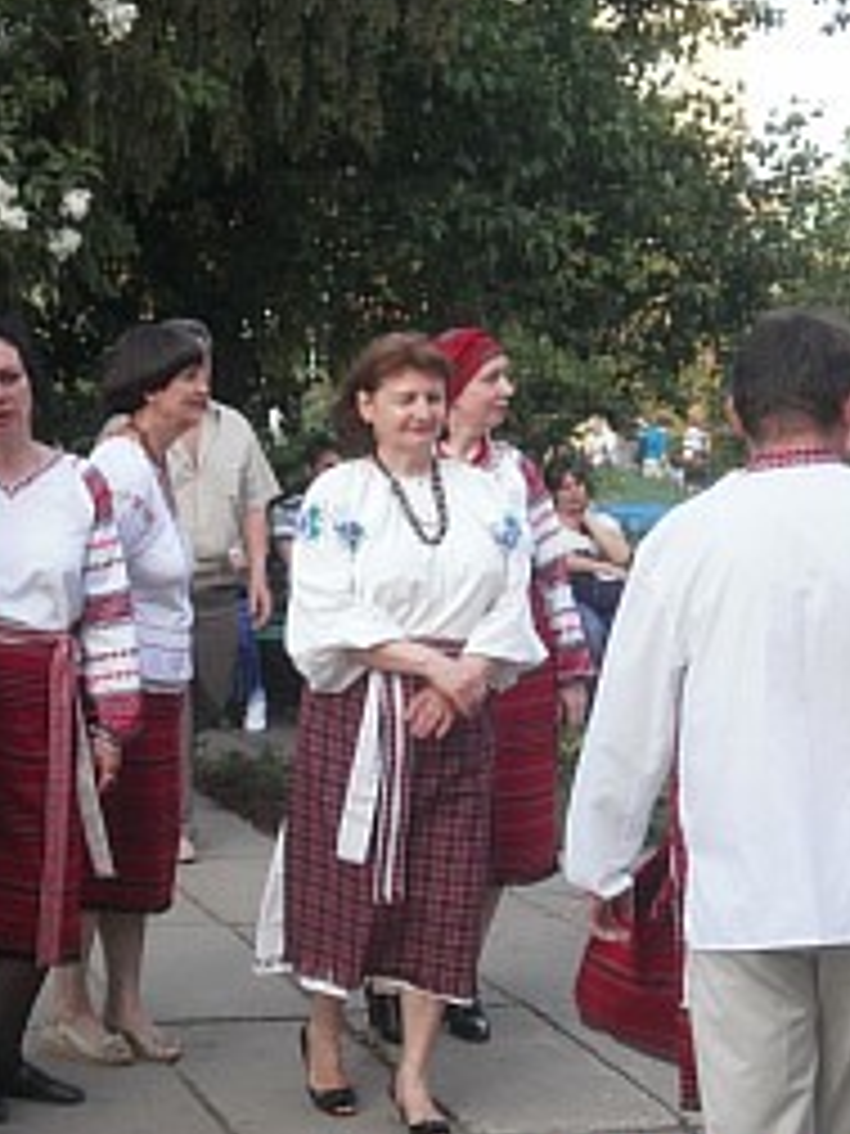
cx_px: 409
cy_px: 657
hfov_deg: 18.2
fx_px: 2652
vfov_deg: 24.1
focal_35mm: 81
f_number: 3.8
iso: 100
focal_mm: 9.05
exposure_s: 1/80
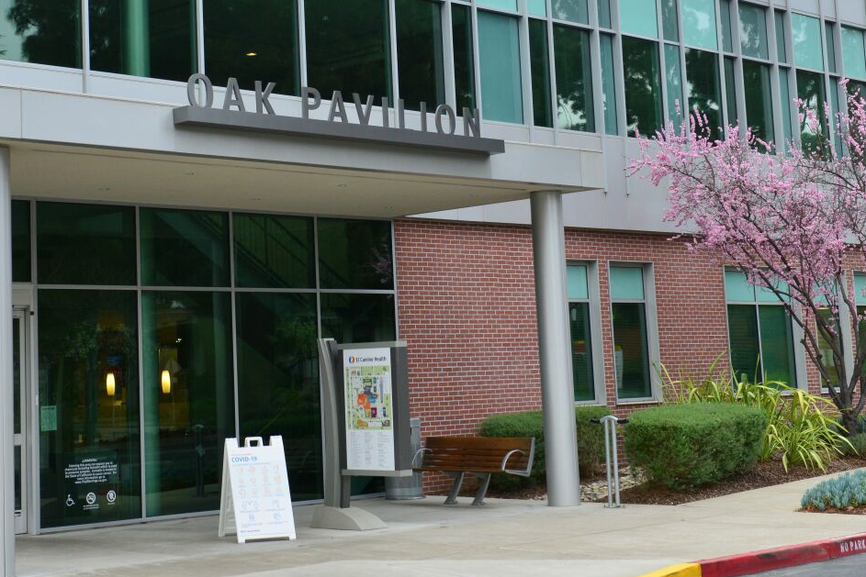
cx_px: 330
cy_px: 143
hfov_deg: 28.4
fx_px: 1708
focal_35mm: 71
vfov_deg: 19.1
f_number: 3.5
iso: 1000
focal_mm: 38
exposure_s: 1/200
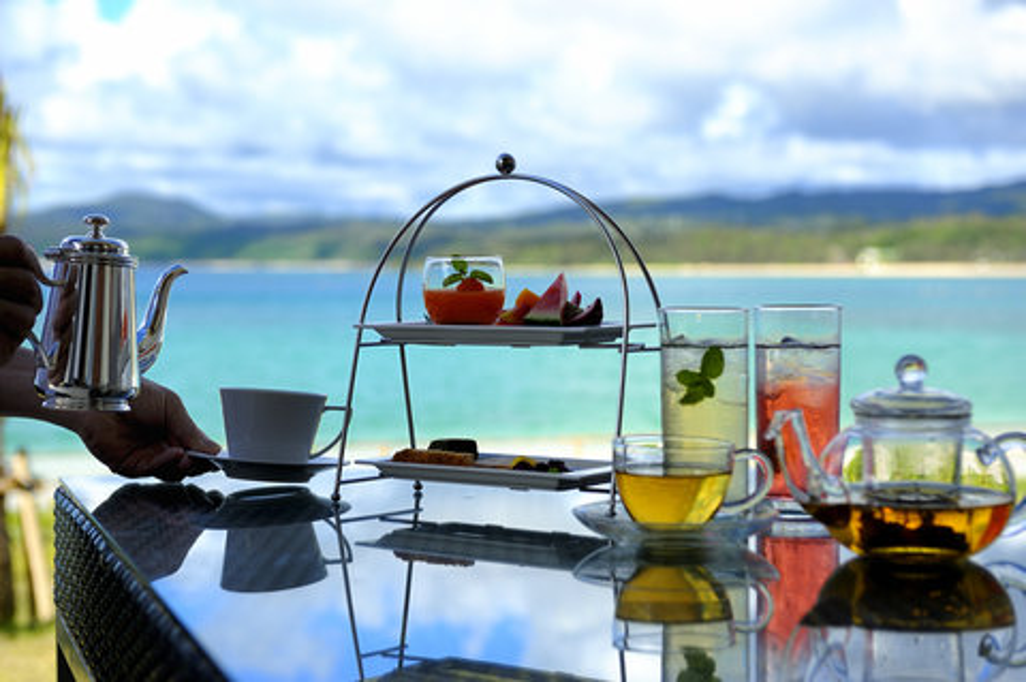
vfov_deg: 19.4
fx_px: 1993
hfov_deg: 28.9
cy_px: 341
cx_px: 513
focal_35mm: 70
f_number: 6.3
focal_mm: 70
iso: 200
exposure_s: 1/640
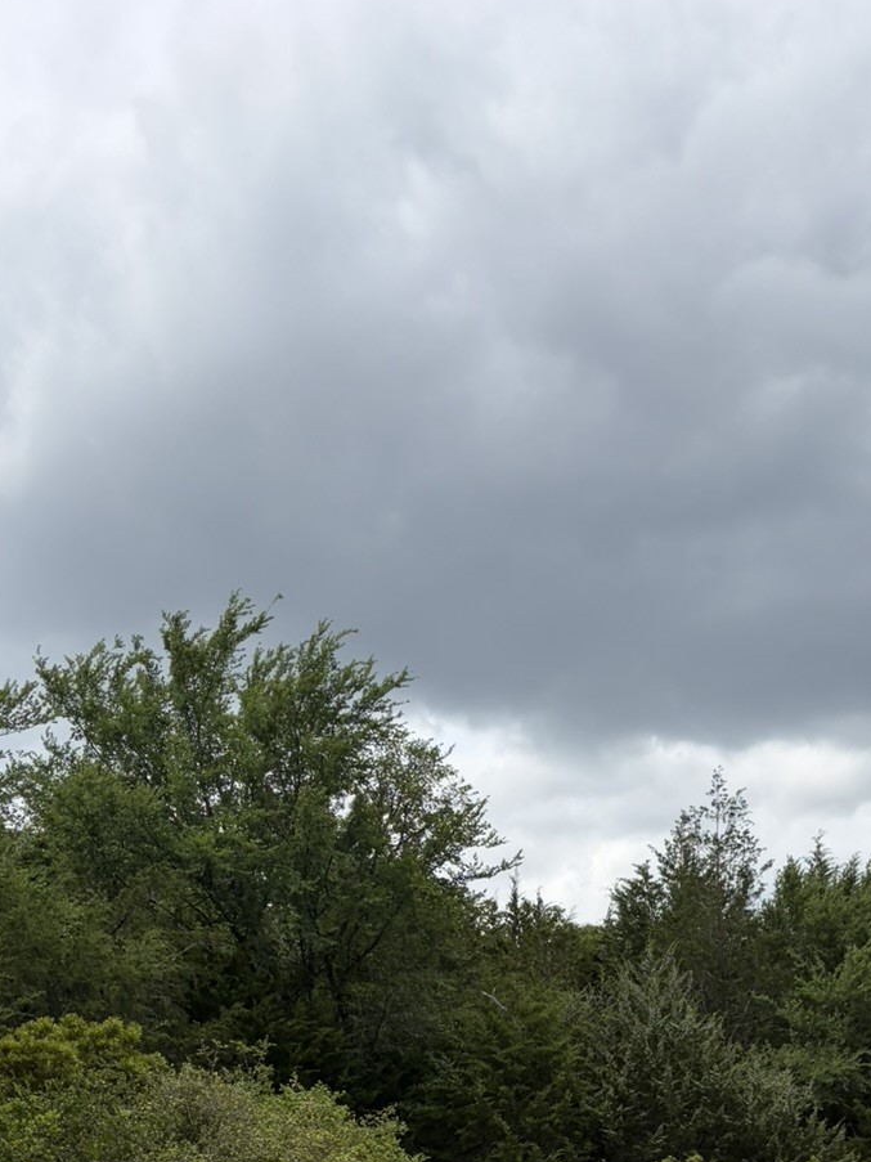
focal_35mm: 59
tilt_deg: -5.9
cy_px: 1238
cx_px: 670
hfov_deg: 24.5
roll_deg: -2.0
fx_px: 1980
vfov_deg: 29.8
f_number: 1.6
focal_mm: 5.96
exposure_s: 1/4329
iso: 50
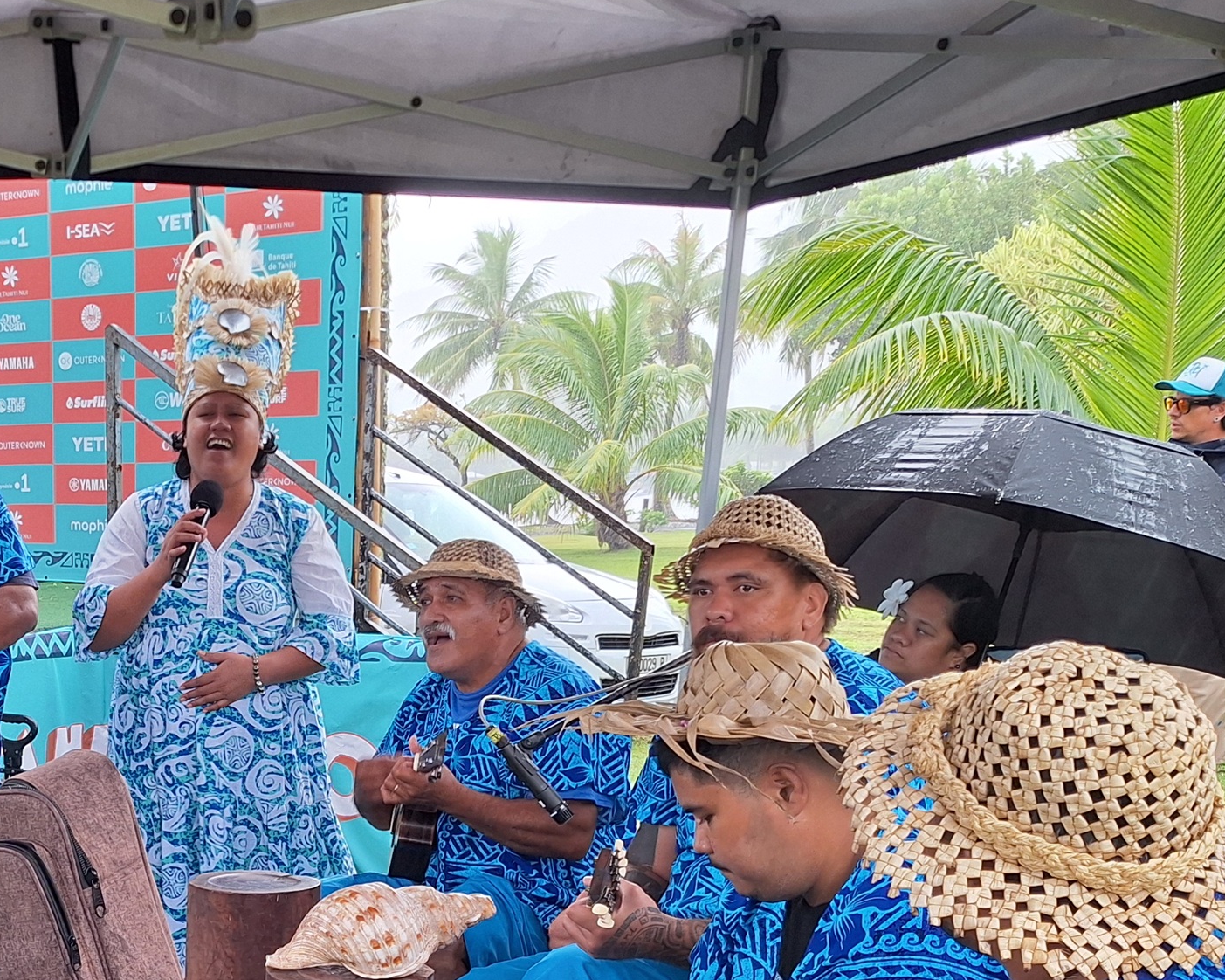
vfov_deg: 29.7
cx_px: 112
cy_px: 944
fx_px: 1740
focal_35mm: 48
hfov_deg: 36.3
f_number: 1.8
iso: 50
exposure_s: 1/100
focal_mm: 5.54
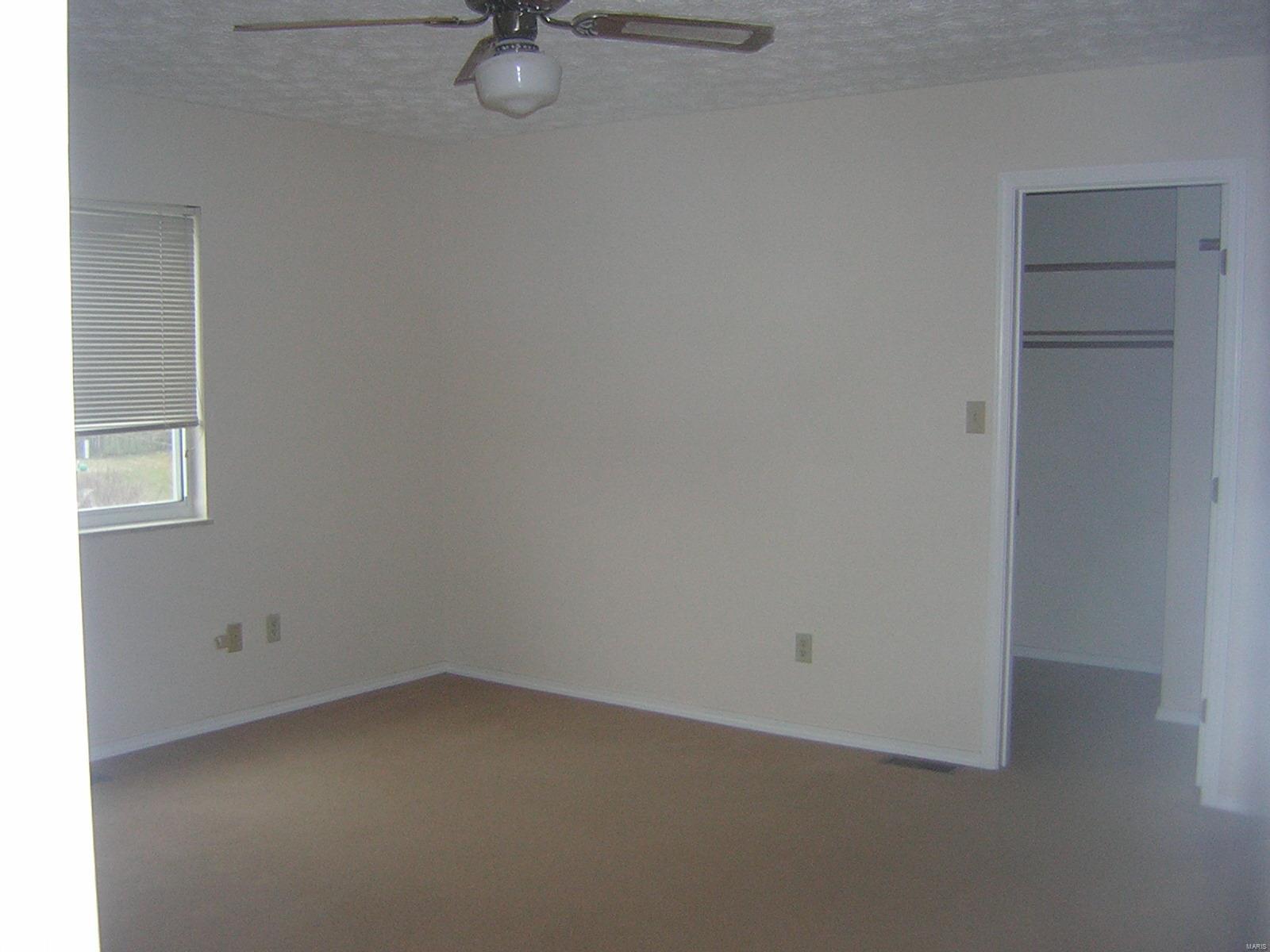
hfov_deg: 51.4
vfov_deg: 39.7
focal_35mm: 36
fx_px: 1321
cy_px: 476
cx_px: 635
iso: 84
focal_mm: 4.7
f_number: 2.6
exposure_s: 1/60.1
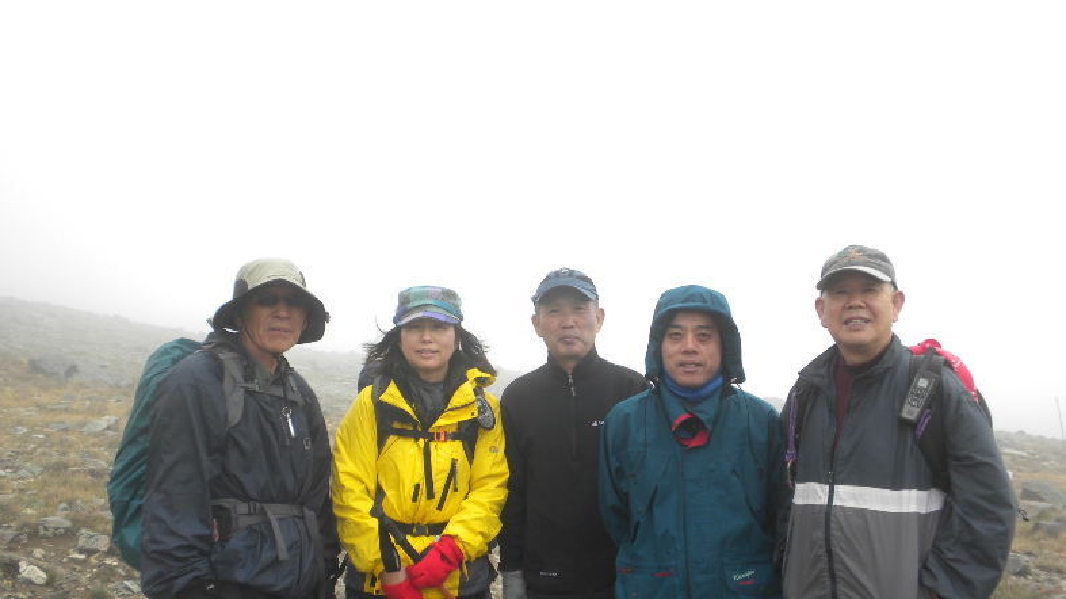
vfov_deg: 28.9
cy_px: 358
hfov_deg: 49.4
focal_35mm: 41
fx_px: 1158
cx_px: 540
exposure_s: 1/184
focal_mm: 6.6
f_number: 3.5
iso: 64
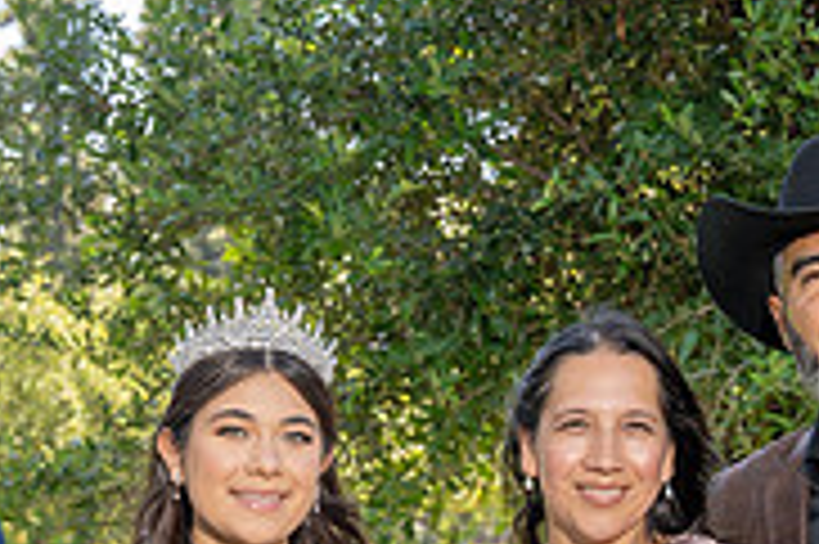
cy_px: 781
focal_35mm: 156
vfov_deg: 8.6
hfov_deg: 13.2
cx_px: 330
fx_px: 3546
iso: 80
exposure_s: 1/125
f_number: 4.5
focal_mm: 32.8
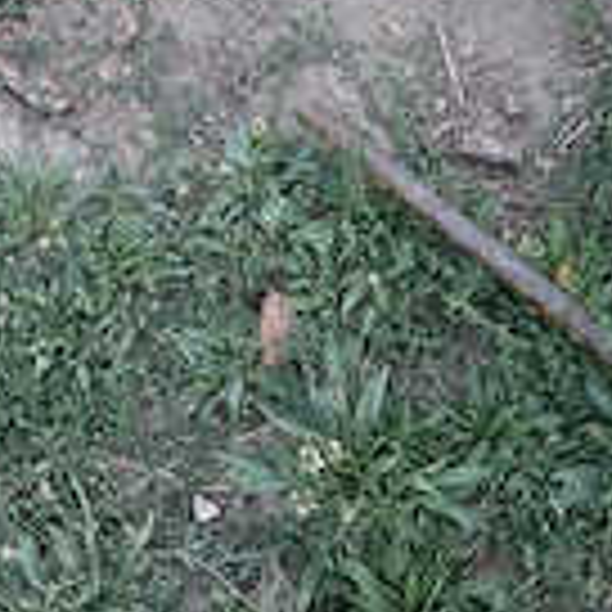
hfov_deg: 28.5
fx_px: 1200
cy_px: -32
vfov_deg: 26.7
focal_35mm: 60
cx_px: 216
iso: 1250
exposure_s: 1/101
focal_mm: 5.4
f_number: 1.8
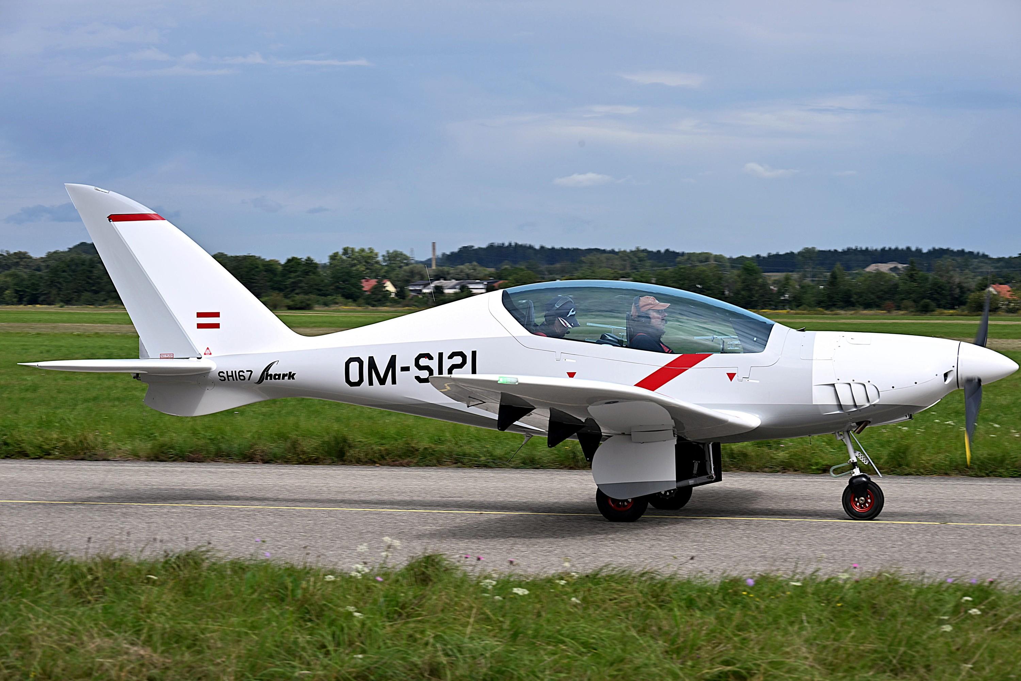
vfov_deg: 11.9
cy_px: 340
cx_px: 510
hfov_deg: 17.8
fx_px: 3261
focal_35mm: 115
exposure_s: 1/250
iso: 110
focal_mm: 115
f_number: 11
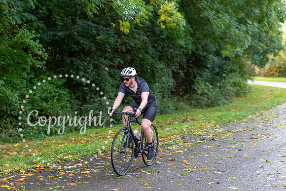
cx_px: 143
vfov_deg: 19.5
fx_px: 556
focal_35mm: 70
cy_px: 96
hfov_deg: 28.8
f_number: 2.8
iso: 200
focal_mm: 70
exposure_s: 1/200
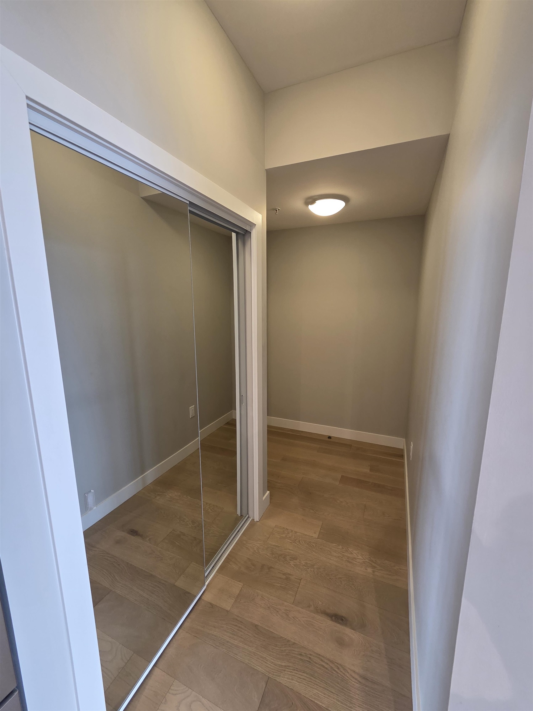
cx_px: 266
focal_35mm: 13
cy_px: 356
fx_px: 267
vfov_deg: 106.2
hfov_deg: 89.9
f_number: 2.2
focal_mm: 2.2
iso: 160
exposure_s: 1/60
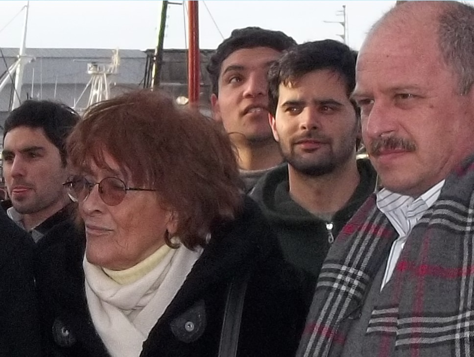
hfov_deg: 56.8
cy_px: 178
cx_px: 237
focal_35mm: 32
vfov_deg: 44.2
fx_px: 439
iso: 100
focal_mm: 5.7
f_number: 2.9
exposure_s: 1/640
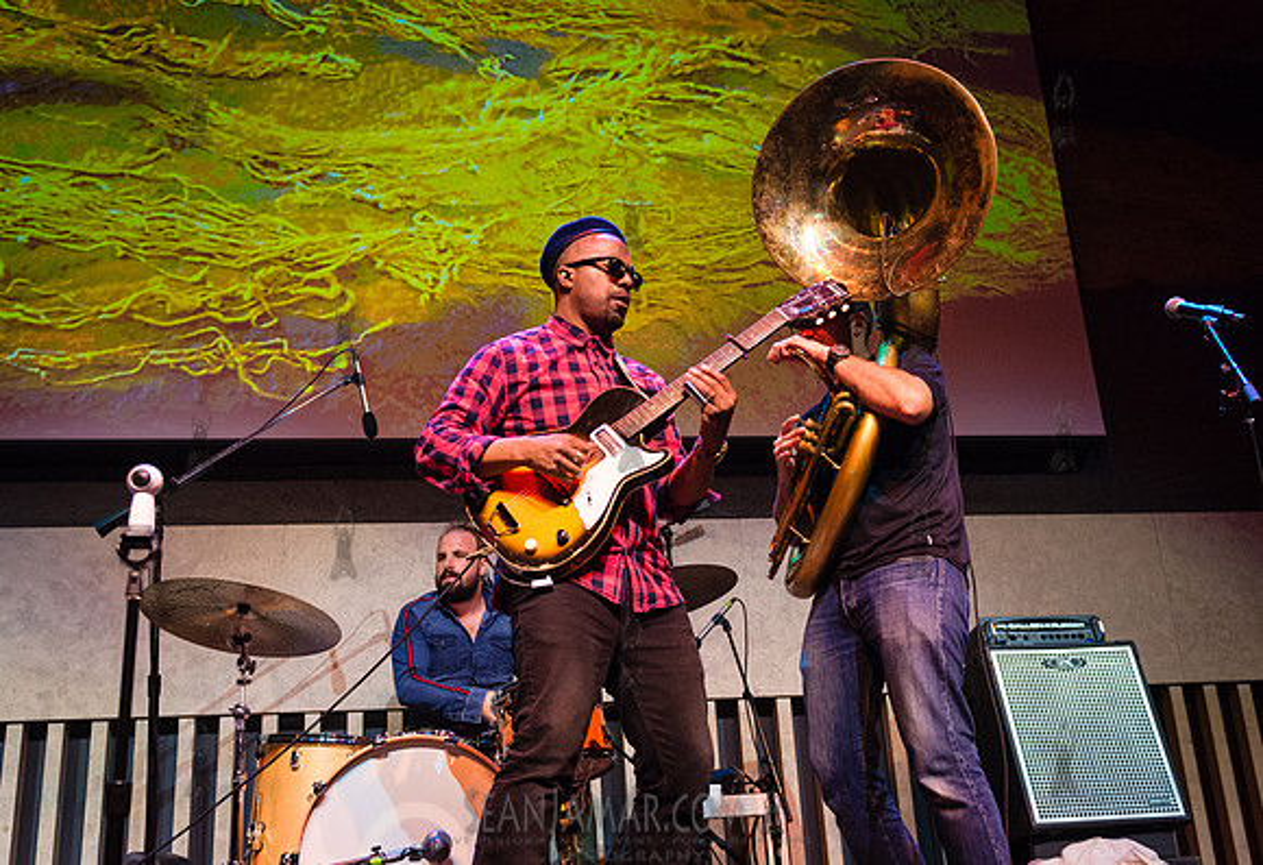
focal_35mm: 34
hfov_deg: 54.9
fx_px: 1214
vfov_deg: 39.2
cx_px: 601
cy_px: 437
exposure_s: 1/500
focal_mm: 27
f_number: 2.8
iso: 3200
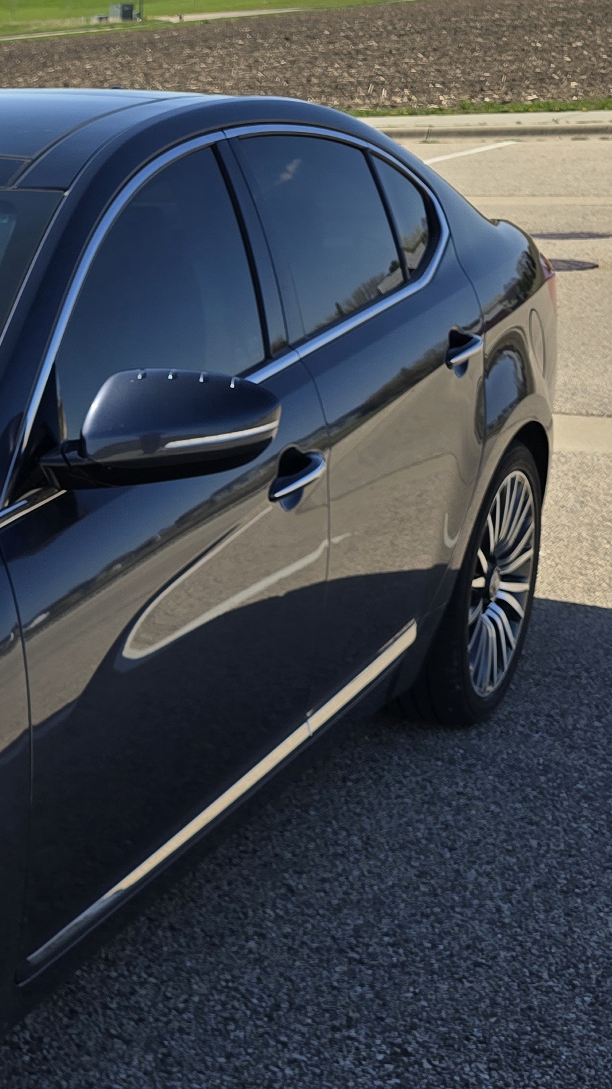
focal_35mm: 62
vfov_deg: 33.6
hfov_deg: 17.0
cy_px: 692
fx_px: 1790
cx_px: -388
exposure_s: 1/769
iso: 12
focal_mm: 6.3
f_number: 1.7
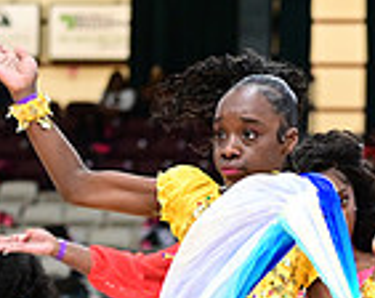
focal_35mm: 271
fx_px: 2999
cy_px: 439
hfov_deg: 7.1
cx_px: 487
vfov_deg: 5.6
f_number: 3.2
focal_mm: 70
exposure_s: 1/1000
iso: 6400
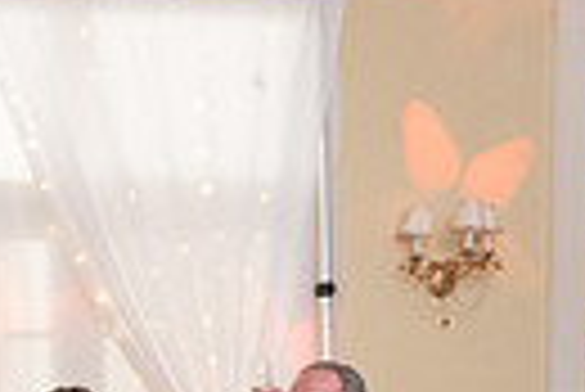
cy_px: 629
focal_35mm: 107
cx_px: -378
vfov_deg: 12.1
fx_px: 1741
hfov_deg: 16.7
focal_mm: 24
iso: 1400
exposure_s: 1/125
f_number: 5
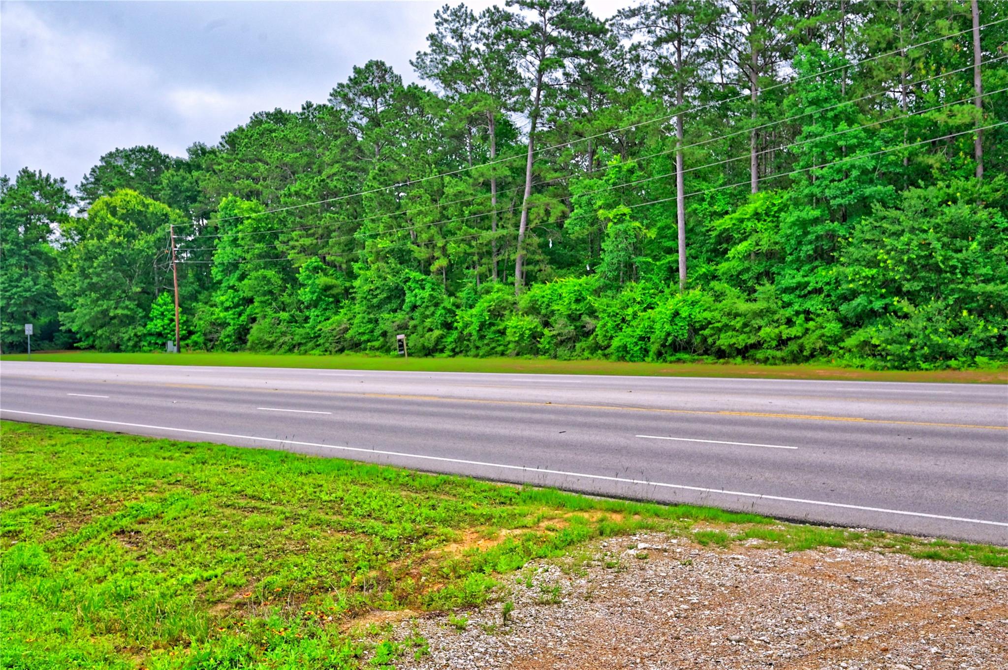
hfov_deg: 62.0
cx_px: 504
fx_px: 839
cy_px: 335
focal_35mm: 30
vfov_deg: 43.5
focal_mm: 30
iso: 400
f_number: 8
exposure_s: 1/60
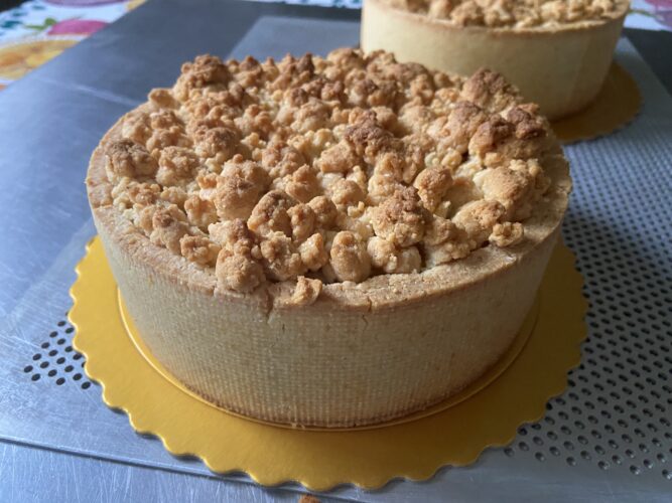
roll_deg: -1.5
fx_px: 505
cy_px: 252
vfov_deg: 53.0
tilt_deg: -41.1
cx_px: 336
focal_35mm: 26
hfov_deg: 67.3
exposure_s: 1/45
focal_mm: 4.25
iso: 500
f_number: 1.8
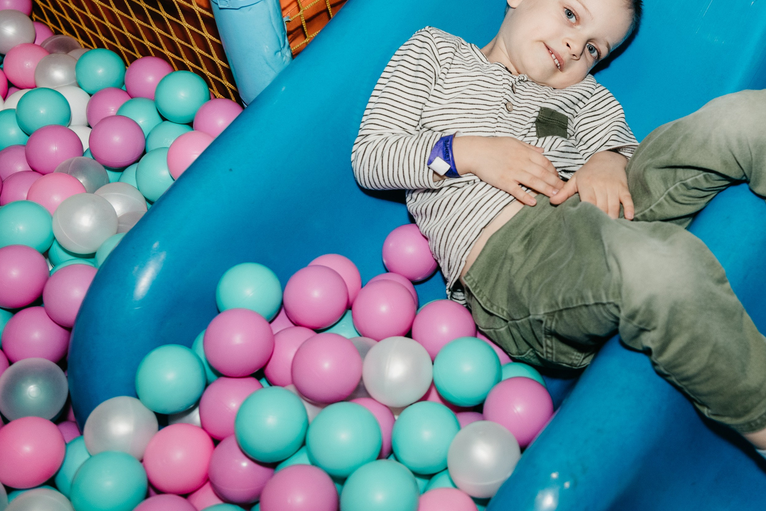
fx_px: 1128
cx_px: 538
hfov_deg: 36.9
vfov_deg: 25.3
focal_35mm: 53
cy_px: 156
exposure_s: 1/160
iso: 500
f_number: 4
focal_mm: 32
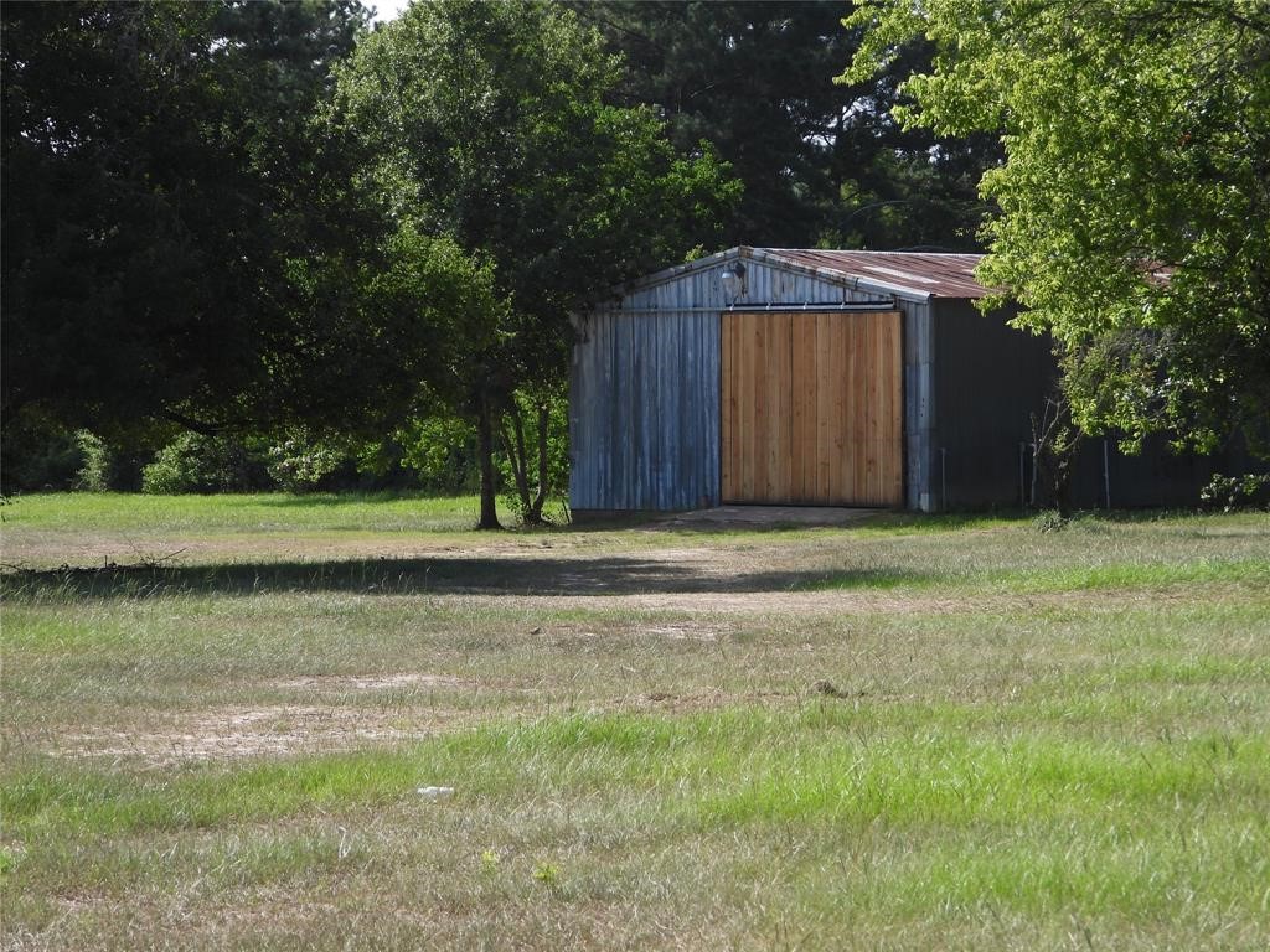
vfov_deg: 11.0
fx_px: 4953
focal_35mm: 135
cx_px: 635
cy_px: 476
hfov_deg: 14.6
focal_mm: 24.3
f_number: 4
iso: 100
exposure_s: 1/500
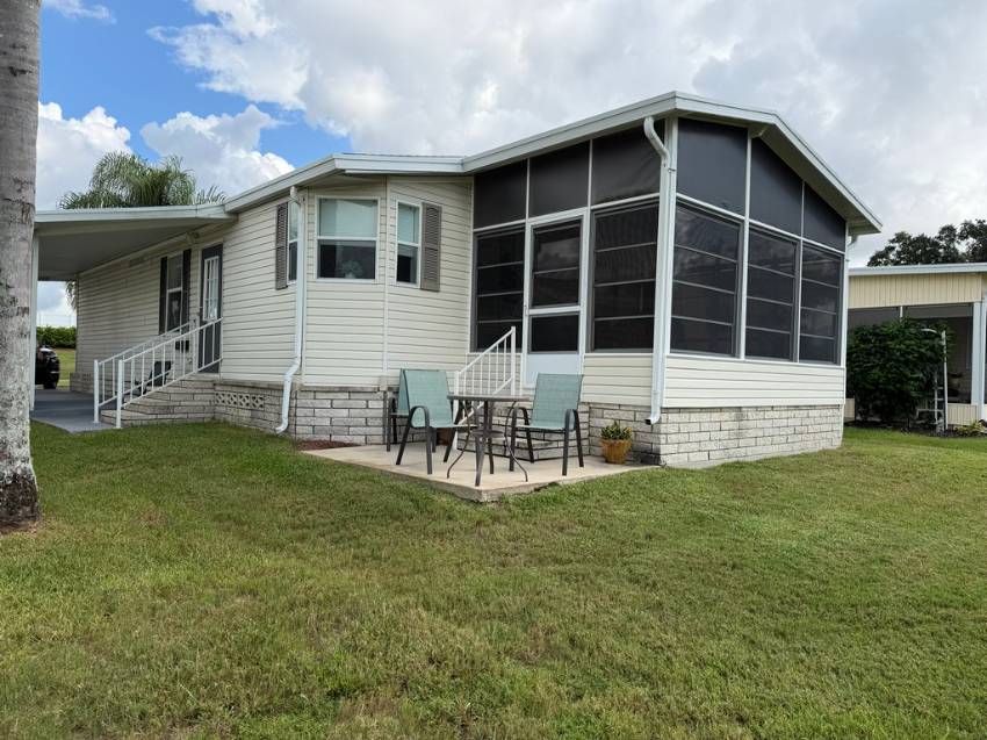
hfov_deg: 71.6
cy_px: 370
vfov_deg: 56.8
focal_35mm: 24
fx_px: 684
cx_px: 494
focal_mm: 6.76
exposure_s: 1/3279
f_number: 1.78
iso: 80
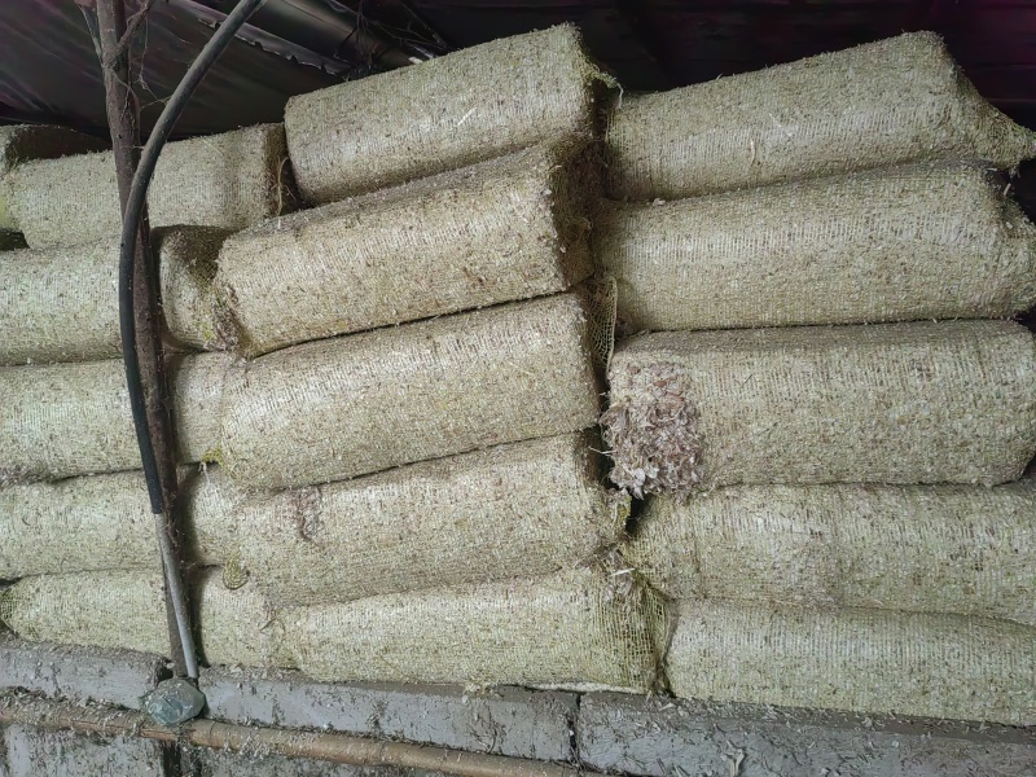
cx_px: 518
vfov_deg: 51.4
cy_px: 388
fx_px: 808
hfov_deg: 65.3
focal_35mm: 27
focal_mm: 5.52
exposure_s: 1/100
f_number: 1.9
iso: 2000
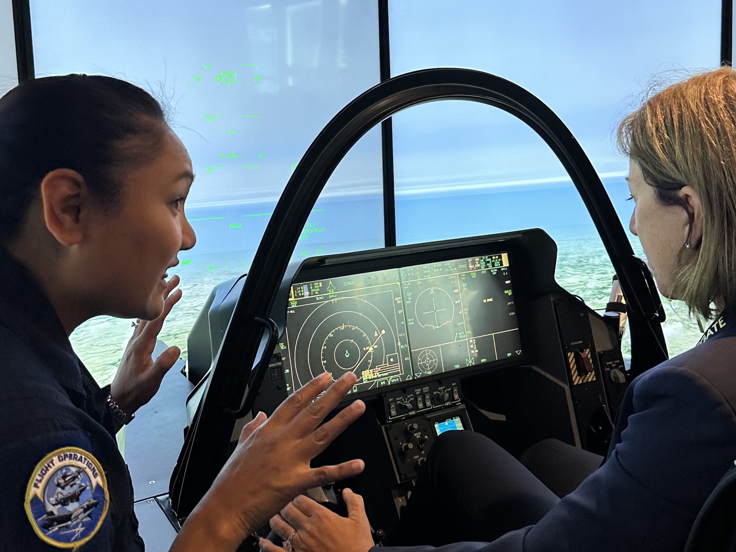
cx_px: 394
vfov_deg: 48.0
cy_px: 324
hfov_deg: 61.6
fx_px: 617
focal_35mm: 29
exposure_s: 1/100
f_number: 1.78
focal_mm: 6.86
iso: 160
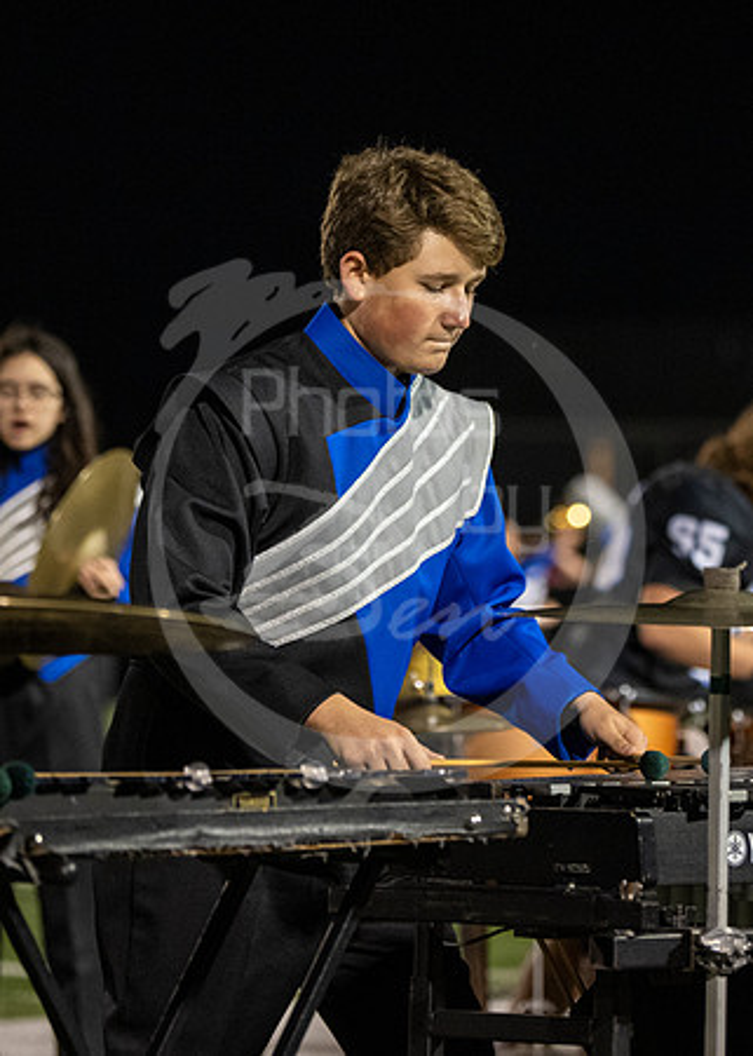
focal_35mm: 198
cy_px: 431
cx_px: 603
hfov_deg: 7.2
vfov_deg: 10.2
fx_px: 5940
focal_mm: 110
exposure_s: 1/500
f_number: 2.8
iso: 4000
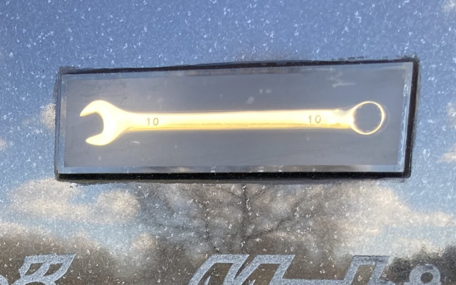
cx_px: 59
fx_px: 920
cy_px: 412
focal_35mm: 74
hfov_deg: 27.0
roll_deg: -1.8
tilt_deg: -7.2
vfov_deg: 16.3
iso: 50
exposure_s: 1/121
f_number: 1.8
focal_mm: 3.99
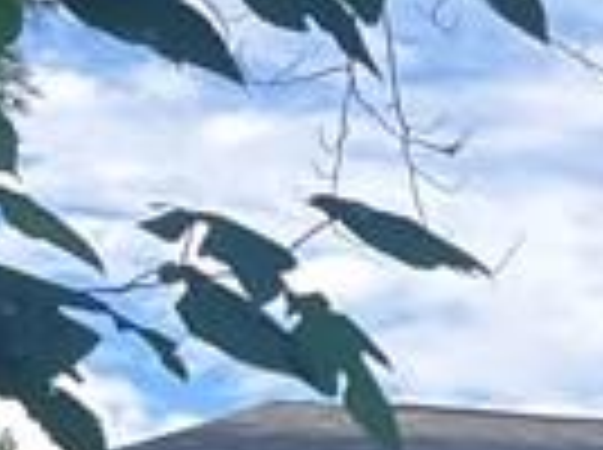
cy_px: 1143
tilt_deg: +2.8
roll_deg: -0.8
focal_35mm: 199
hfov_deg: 8.3
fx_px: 3460
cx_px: 1858
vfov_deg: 7.0
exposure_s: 1/1029
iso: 50
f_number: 1.5
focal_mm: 5.7
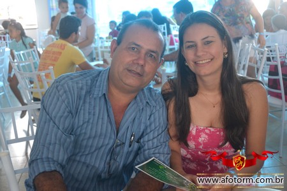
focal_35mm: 48
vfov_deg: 28.1
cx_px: 144
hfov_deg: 41.1
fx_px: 383
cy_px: 96
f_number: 4.2
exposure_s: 1/60
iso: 2000
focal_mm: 32
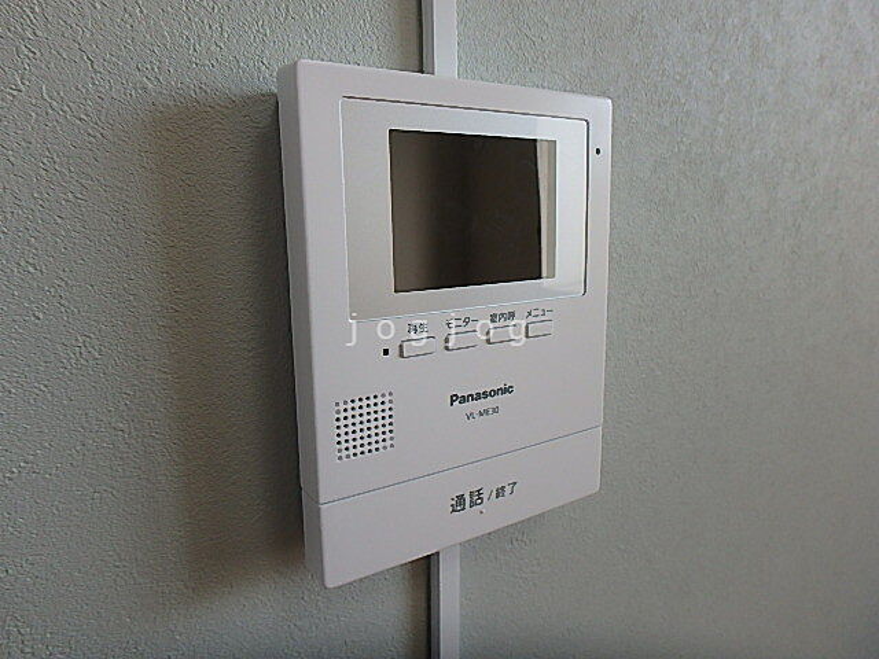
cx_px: 440
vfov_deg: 63.4
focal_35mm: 21
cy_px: 330
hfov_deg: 79.0
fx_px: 533
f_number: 3.5
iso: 200
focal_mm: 3.7
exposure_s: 1/50
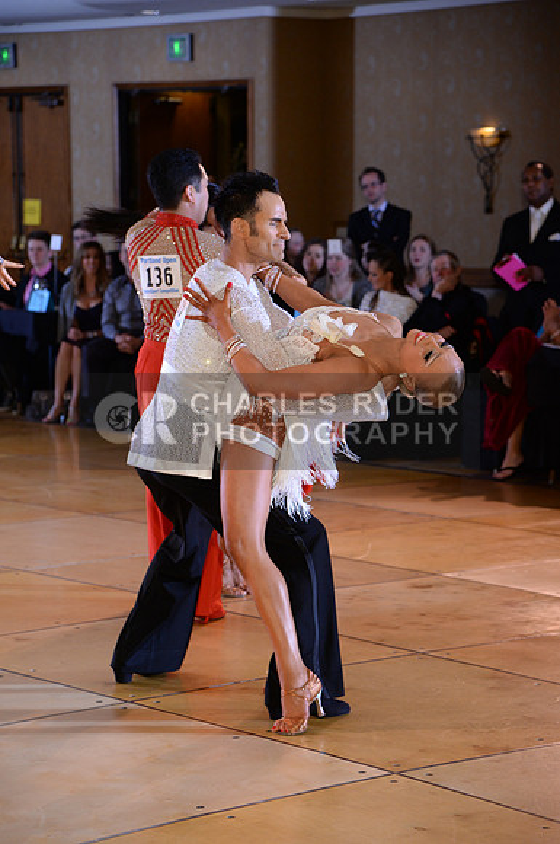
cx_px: 280
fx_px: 2457
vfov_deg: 19.5
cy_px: 422
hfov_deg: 13.0
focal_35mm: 105
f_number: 5
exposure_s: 1/250
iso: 1600
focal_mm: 105
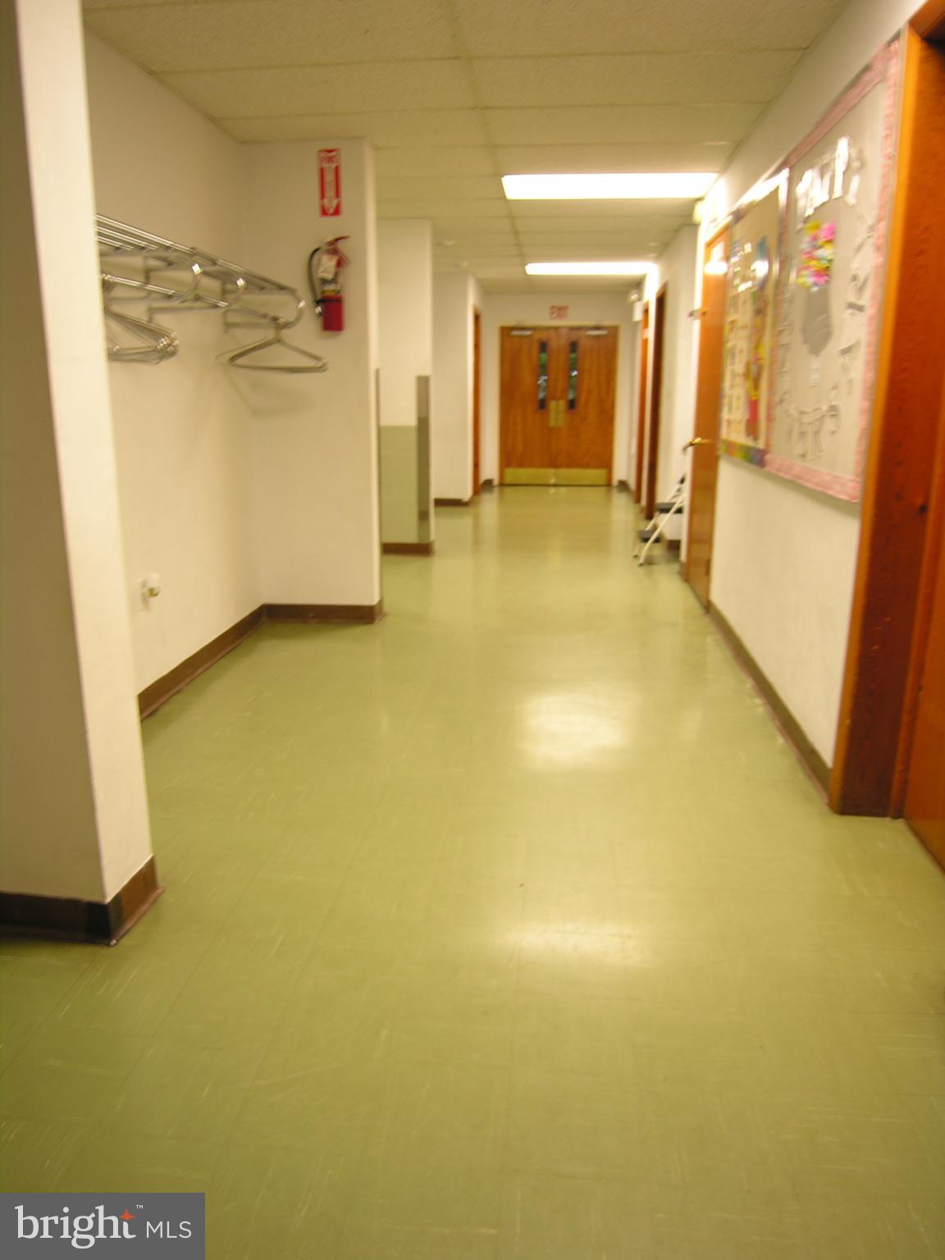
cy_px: 630
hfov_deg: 56.8
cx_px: 472
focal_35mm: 24
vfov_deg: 71.6
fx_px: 874
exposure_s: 1/5.5
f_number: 2.6
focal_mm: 6.1
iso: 50
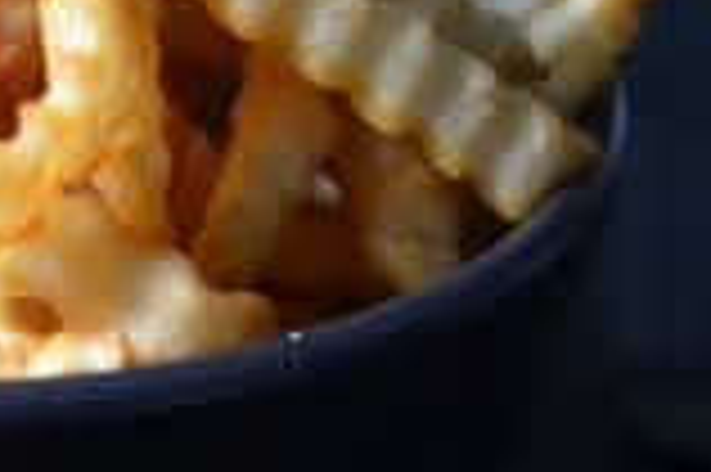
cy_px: 99
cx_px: -243
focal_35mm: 151
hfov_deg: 13.1
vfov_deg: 9.0
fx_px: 2979
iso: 1600
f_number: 2.8
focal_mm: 24
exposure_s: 1/60
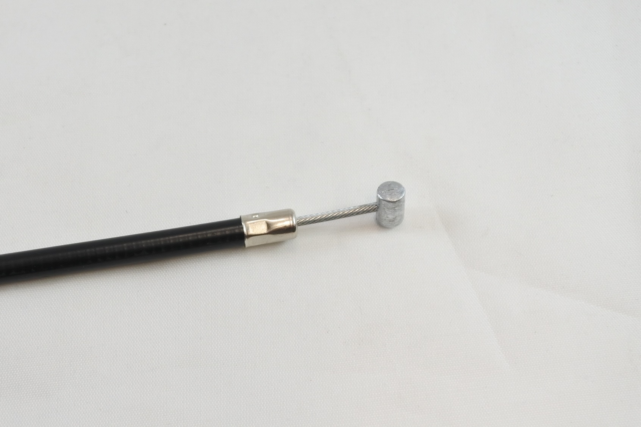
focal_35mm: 46
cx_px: 320
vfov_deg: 29.2
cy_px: 214
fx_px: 819
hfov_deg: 42.7
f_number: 4.5
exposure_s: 1/125
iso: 400
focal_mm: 17.2
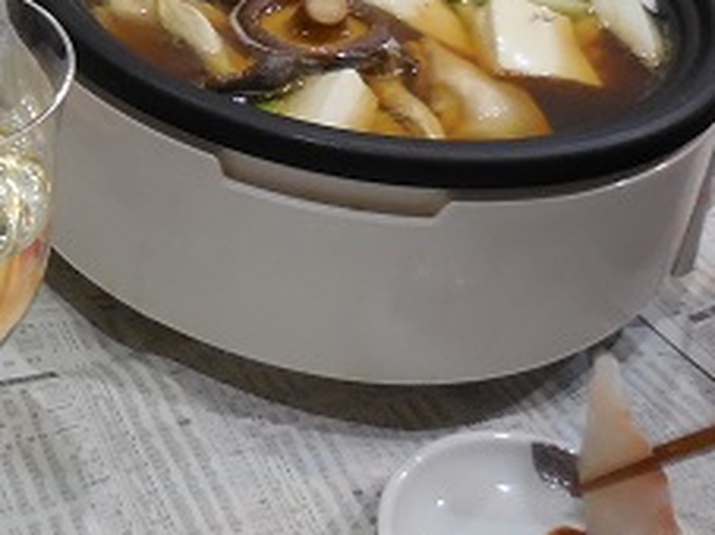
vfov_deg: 21.7
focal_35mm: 66
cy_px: 57
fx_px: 1363
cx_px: 38
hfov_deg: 28.0
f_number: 3.3
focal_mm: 4.5
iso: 400
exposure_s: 1/15
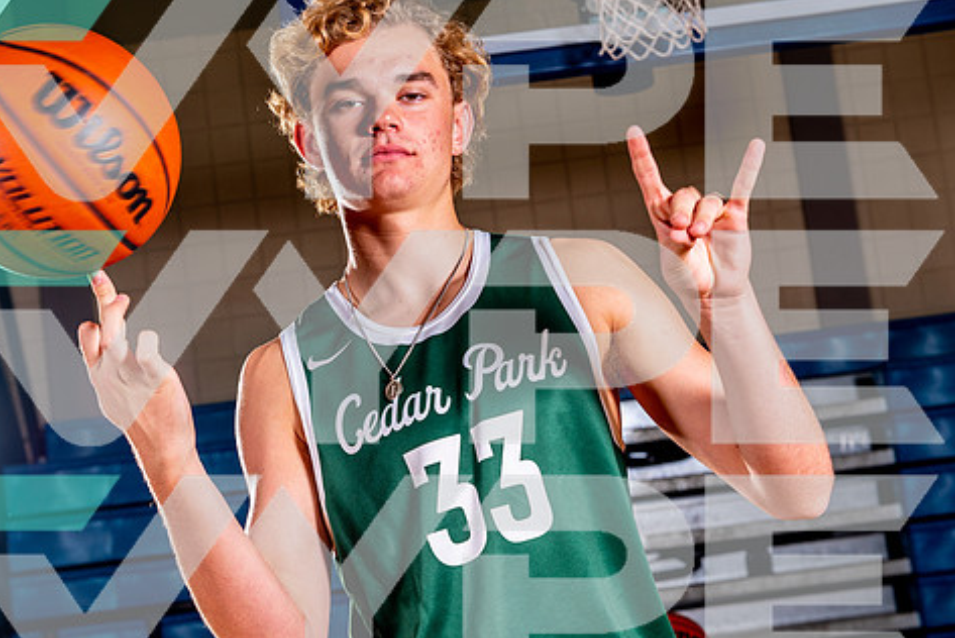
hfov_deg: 30.9
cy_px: 338
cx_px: 430
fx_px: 1725
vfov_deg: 20.9
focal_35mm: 65
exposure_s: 1/125
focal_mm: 53
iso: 100
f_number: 5.6
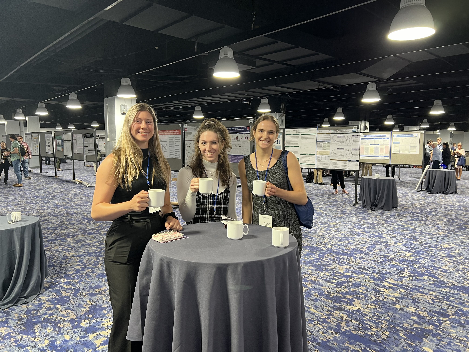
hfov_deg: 67.3
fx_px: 352
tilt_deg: -5.9
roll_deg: -0.1
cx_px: 234
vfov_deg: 53.1
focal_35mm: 26
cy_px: 176
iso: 100
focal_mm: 5.7
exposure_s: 1/60
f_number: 1.5
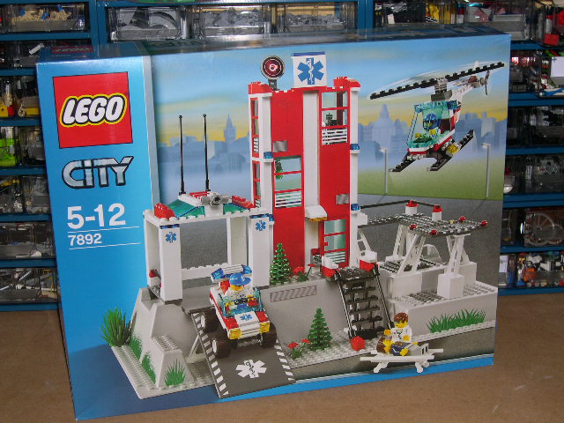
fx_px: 929
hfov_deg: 33.8
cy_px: 212
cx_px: 282
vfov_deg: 25.7
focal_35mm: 57
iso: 100
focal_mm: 12.2
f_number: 3.4
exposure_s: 1/60
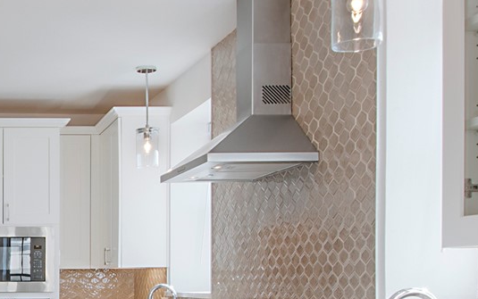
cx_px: -56
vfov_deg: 20.5
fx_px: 808
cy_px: 282
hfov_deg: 29.5
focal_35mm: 62
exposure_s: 1/100
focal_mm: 10
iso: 100
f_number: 7.1
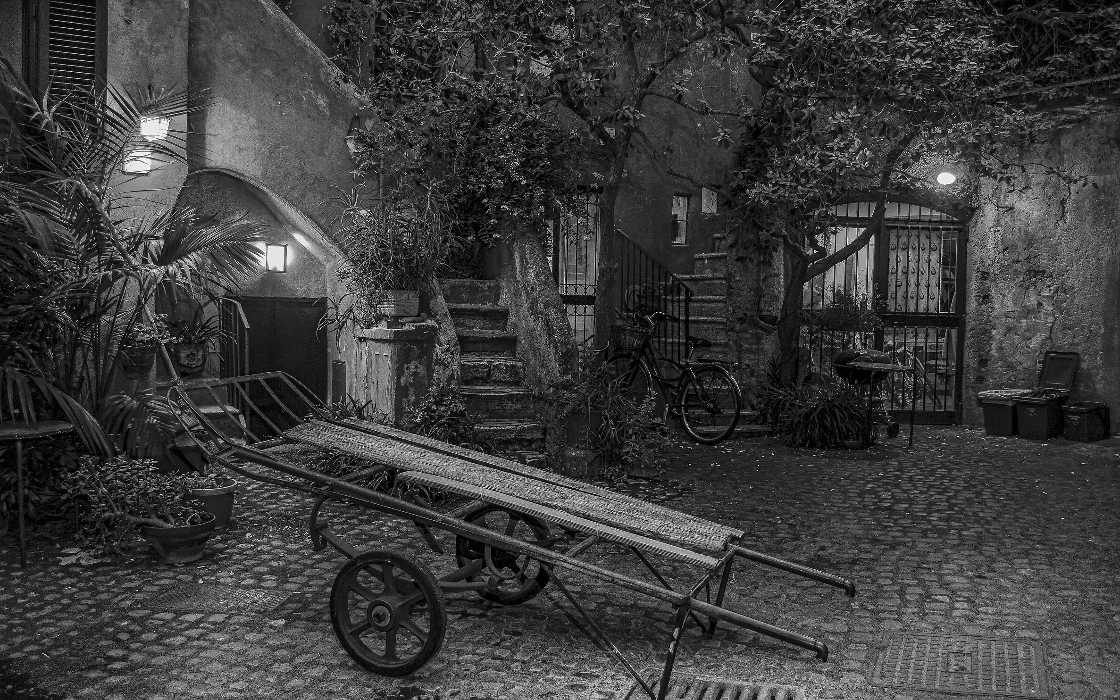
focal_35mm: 34
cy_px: 370
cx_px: 565
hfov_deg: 56.7
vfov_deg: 37.3
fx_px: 1038
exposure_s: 1
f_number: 5
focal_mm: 22
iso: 100
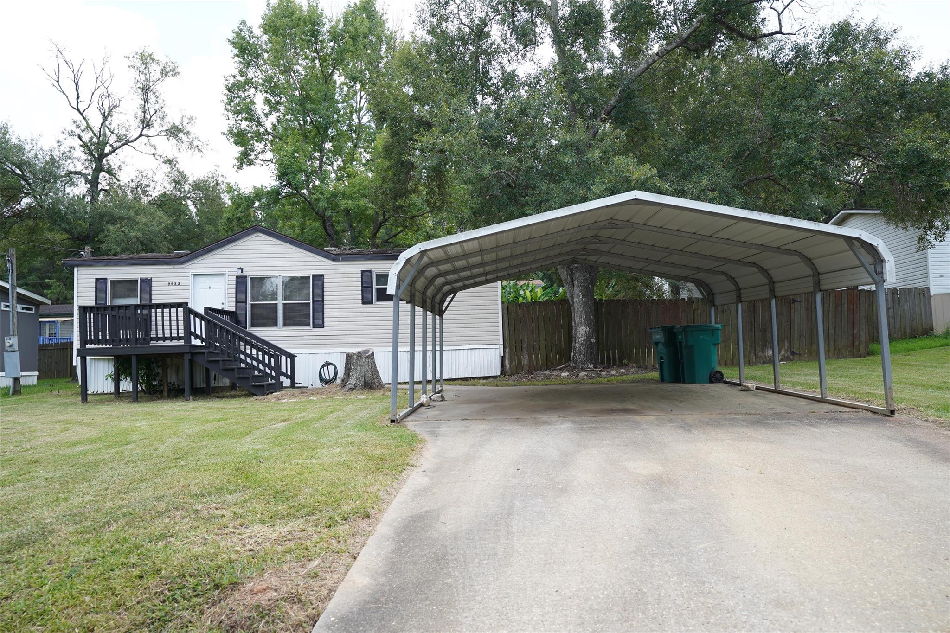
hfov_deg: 69.4
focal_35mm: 26
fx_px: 686
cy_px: 316
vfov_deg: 49.5
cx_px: 475
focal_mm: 26
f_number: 3.5
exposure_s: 1/200
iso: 100
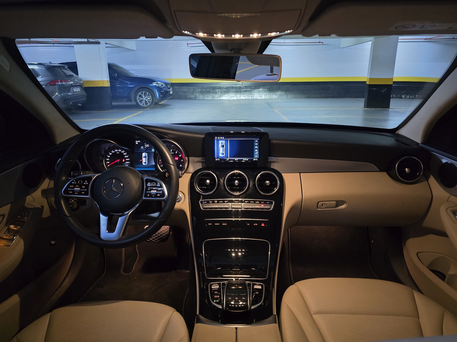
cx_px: 228
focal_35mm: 23
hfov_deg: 73.9
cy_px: 171
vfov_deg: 58.9
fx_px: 304
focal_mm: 6.3
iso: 1250
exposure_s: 1/25.5
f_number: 1.7
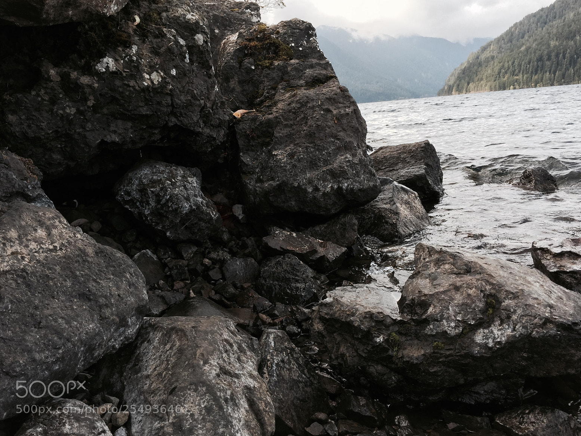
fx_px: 503
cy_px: 213
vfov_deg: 46.8
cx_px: 293
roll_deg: +5.1
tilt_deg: -10.9
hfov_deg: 60.0
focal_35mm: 30
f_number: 2.2
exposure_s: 1/289
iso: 32
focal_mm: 4.15
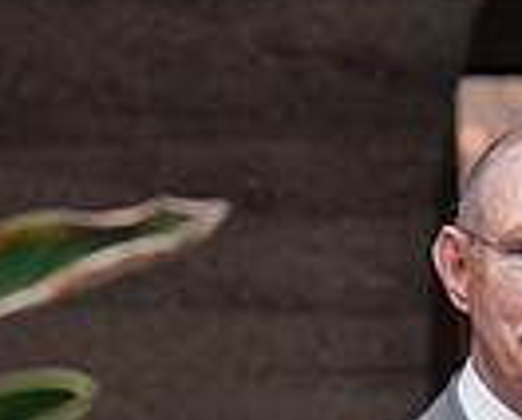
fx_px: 5415
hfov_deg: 5.5
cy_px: 519
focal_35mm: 350
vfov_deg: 4.4
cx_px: 858
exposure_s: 1/250
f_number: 3.2
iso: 400
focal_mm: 85
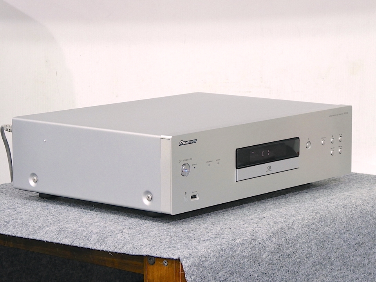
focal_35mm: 124
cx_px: 188
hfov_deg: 15.9
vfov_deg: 12.0
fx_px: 1347
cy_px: 141
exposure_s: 1/4
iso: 200
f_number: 5.2
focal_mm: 22.3
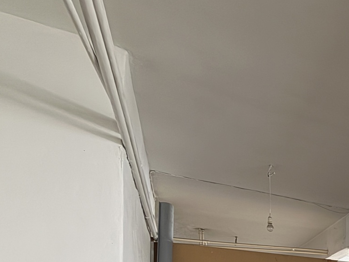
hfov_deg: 37.4
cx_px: 428
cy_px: 320
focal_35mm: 36
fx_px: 363
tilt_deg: +0.5
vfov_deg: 32.3
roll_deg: +0.1
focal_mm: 2.22
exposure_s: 1/40
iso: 400
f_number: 2.2
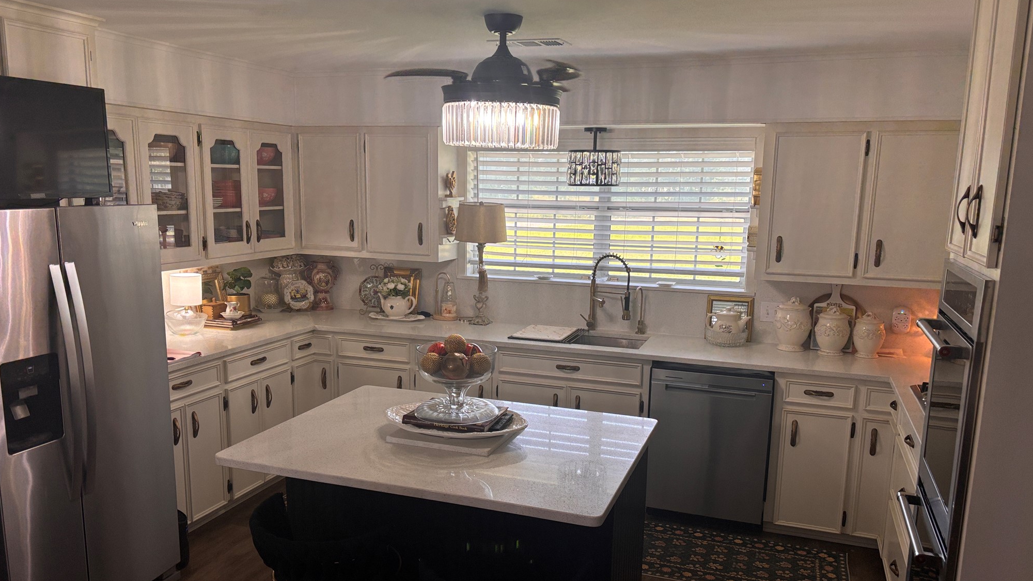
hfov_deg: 66.1
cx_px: 506
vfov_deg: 40.1
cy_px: 332
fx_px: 794
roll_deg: -1.1
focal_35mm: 29
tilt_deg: -10.8
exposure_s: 1/120
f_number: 1.6
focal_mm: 5.96
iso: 80
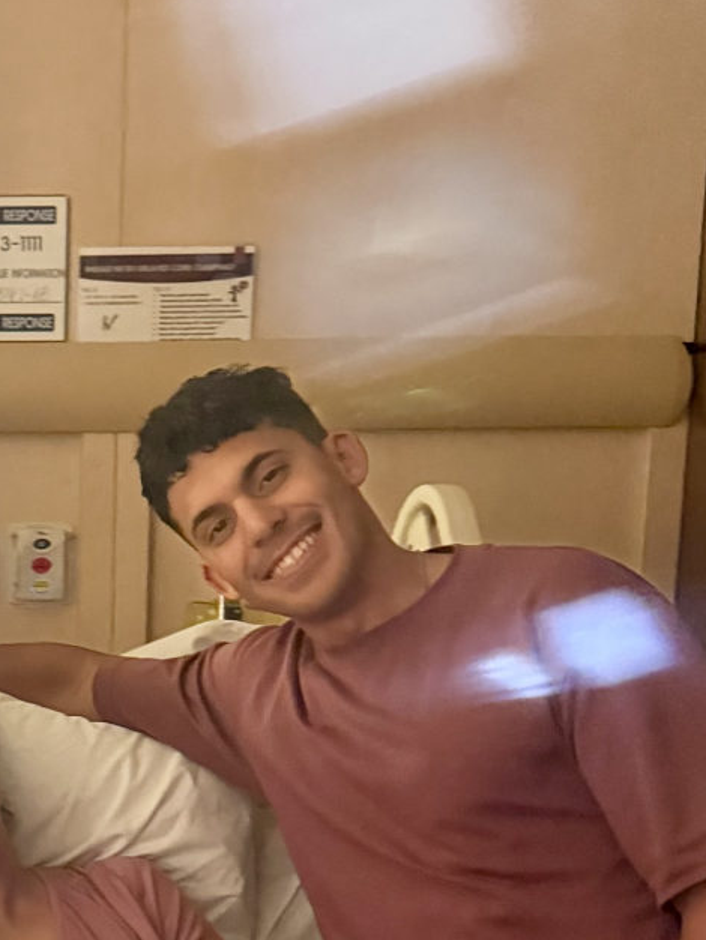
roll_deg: -1.5
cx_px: -83
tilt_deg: -11.1
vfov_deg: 27.4
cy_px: 802
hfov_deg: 20.3
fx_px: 1875
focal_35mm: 69
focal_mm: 6.76
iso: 1250
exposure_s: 1/30
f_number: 1.78
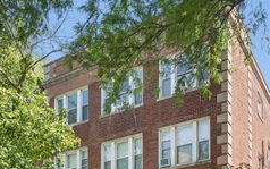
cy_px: 151
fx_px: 221
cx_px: 189
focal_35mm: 30
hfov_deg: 60.7
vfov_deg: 39.0
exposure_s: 1/30
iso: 200
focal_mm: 14
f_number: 11
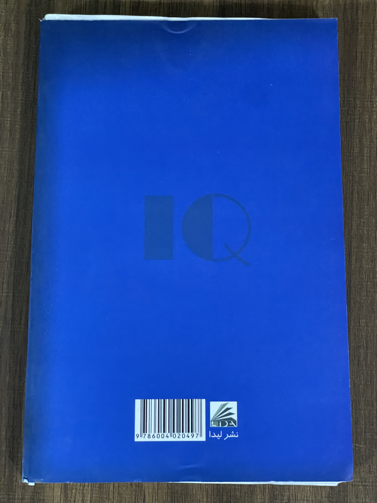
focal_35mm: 52
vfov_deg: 36.8
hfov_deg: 28.0
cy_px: 252
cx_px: 188
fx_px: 755
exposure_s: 1/30
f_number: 2
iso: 1250
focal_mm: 6
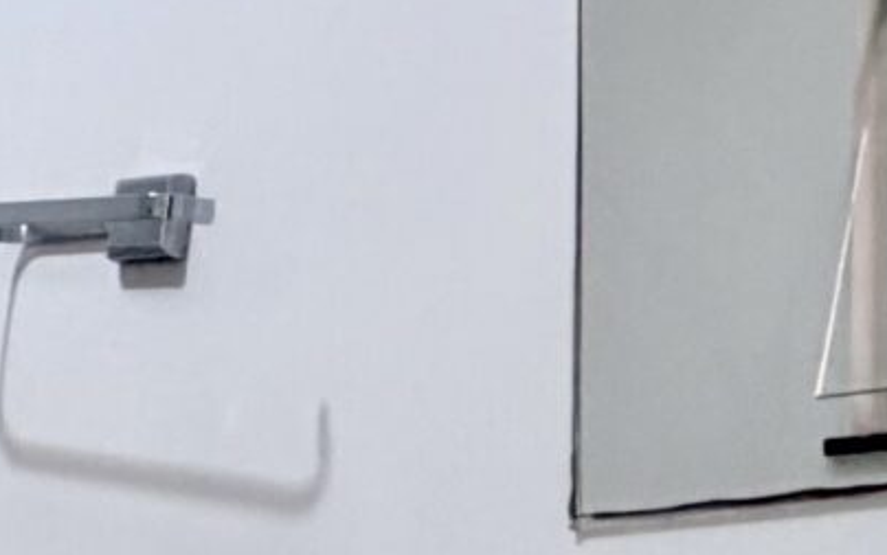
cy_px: 783
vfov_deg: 13.3
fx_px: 2274
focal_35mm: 94
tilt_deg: +0.0
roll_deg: -0.6
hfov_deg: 19.2
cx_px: -463
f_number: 2.2
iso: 320
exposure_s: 1/60
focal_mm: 2.22
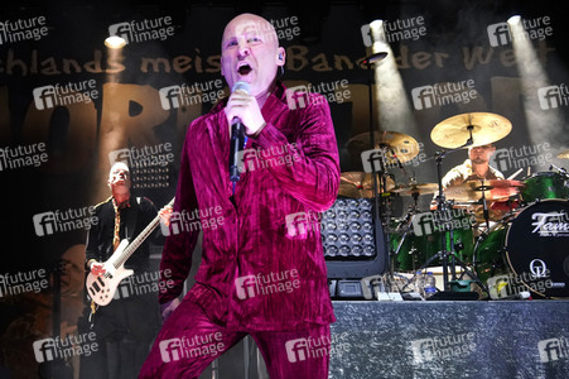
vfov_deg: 46.3
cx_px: 284
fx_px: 442
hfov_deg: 65.5
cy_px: 190
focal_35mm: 28
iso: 2500
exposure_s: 1/400
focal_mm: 28
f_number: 2.8
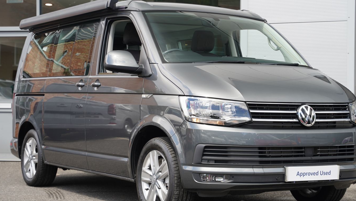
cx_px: 193
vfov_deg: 15.6
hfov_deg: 27.3
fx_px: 733
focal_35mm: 78
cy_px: 103
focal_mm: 62.5
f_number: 4
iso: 100
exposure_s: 1/160
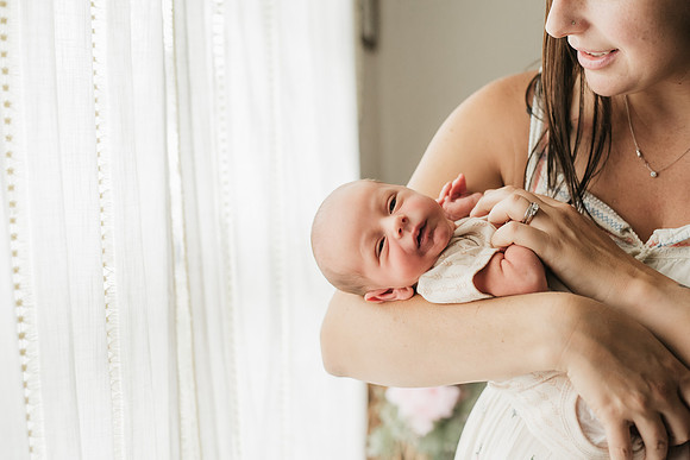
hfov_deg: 39.6
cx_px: 345
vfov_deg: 27.0
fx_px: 959
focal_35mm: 50
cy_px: 230
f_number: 2.8
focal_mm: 50
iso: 1600
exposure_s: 1/800
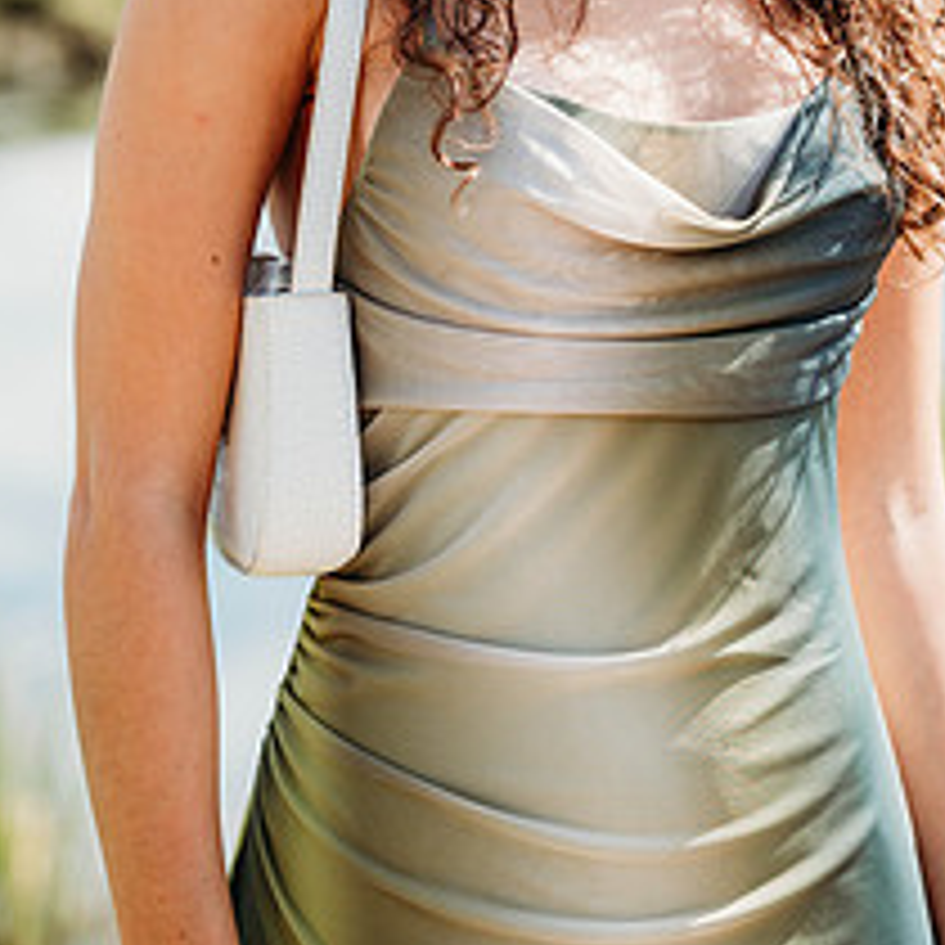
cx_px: 578
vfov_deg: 11.2
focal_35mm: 155
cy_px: 86
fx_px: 4787
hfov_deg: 11.3
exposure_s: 1/800
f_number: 3.2
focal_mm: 85
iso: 100
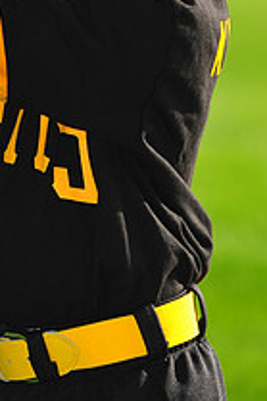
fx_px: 6184
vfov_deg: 3.7
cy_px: -84
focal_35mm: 555
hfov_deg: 2.5
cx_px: 109
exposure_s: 1/1250
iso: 200
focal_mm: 200
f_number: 4
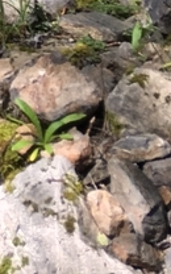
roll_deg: -2.2
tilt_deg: -10.7
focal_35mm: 177
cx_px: -346
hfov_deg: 6.7
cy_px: -420
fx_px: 1320
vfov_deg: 10.1
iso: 25
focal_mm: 4.15
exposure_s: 1/509
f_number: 2.2
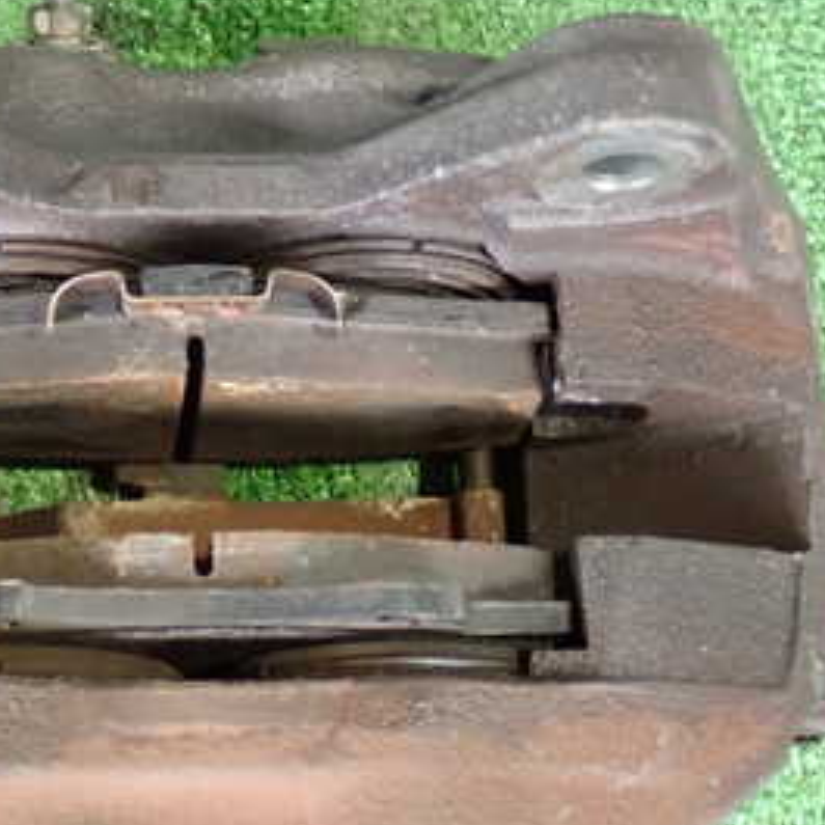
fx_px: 2211
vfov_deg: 21.1
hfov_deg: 20.9
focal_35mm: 82
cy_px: 455
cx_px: 196
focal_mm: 7.31
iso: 800
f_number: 2.8
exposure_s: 1/30
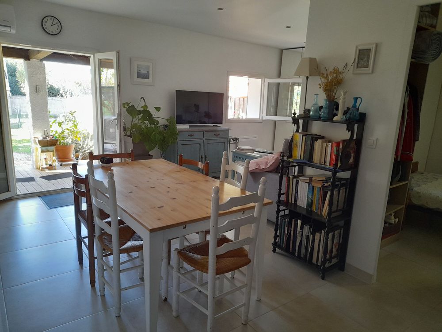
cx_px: 221
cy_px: 166
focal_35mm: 25
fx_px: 319
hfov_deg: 69.4
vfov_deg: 54.9
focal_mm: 4.6
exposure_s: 1/60
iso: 320
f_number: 2
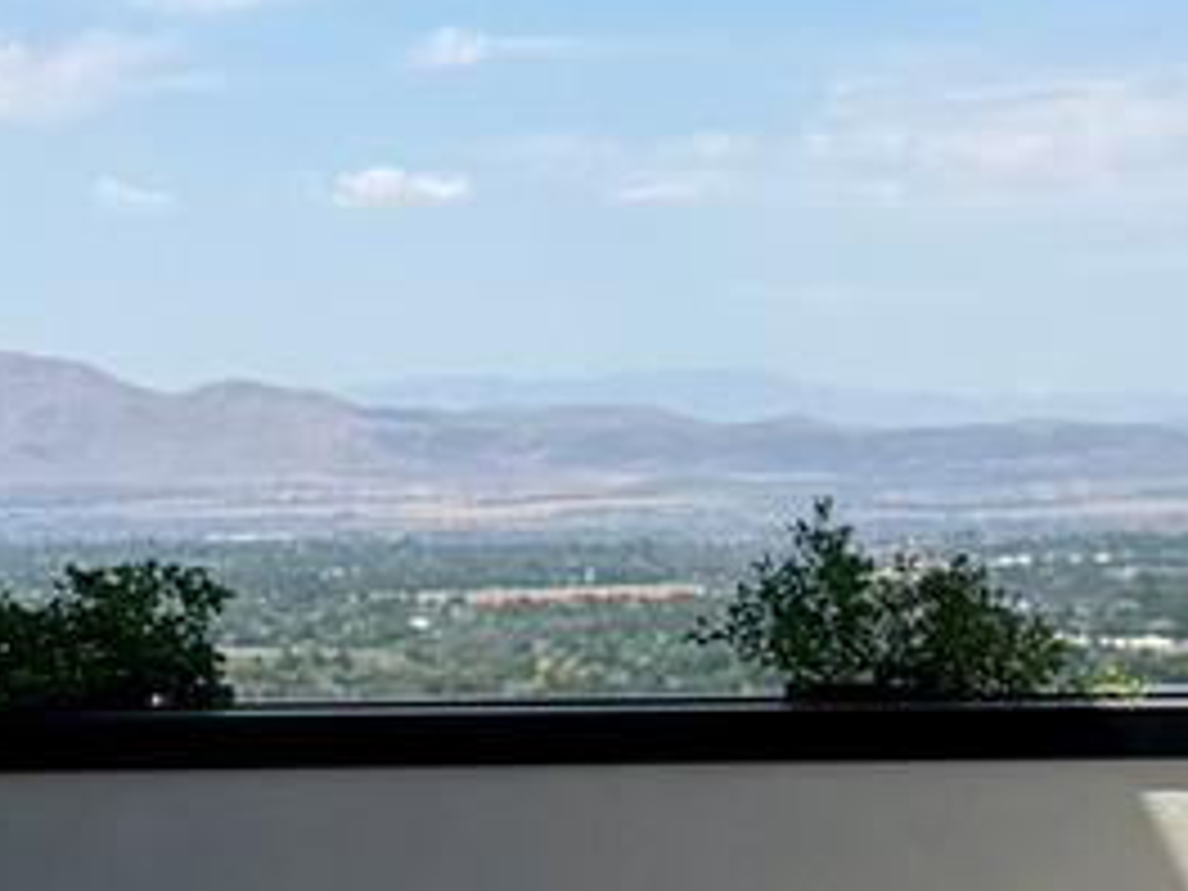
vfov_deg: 8.0
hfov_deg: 10.6
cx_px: 765
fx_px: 6383
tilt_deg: +2.1
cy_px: 135
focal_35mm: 186
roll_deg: +1.3
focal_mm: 6.76
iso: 80
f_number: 1.78
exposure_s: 1/5319
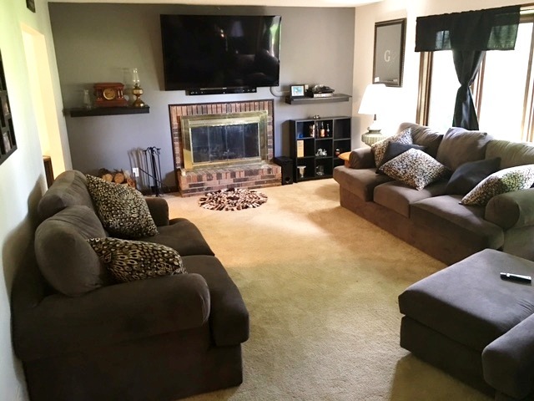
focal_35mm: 29
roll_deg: +0.6
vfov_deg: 48.2
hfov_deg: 61.7
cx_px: 267
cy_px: 200
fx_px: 447
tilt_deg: -15.1
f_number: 2.2
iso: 100
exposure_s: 1/8
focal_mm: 4.15
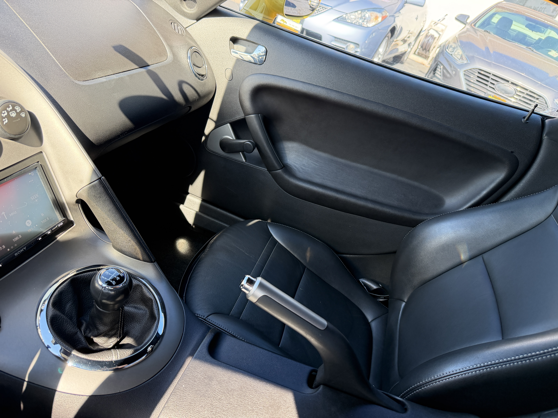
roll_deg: -21.9
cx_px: 279
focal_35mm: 24
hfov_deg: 71.6
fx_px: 387
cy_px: 209
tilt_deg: -31.8
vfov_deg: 56.8
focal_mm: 6.76
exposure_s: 1/156
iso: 200
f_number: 1.78
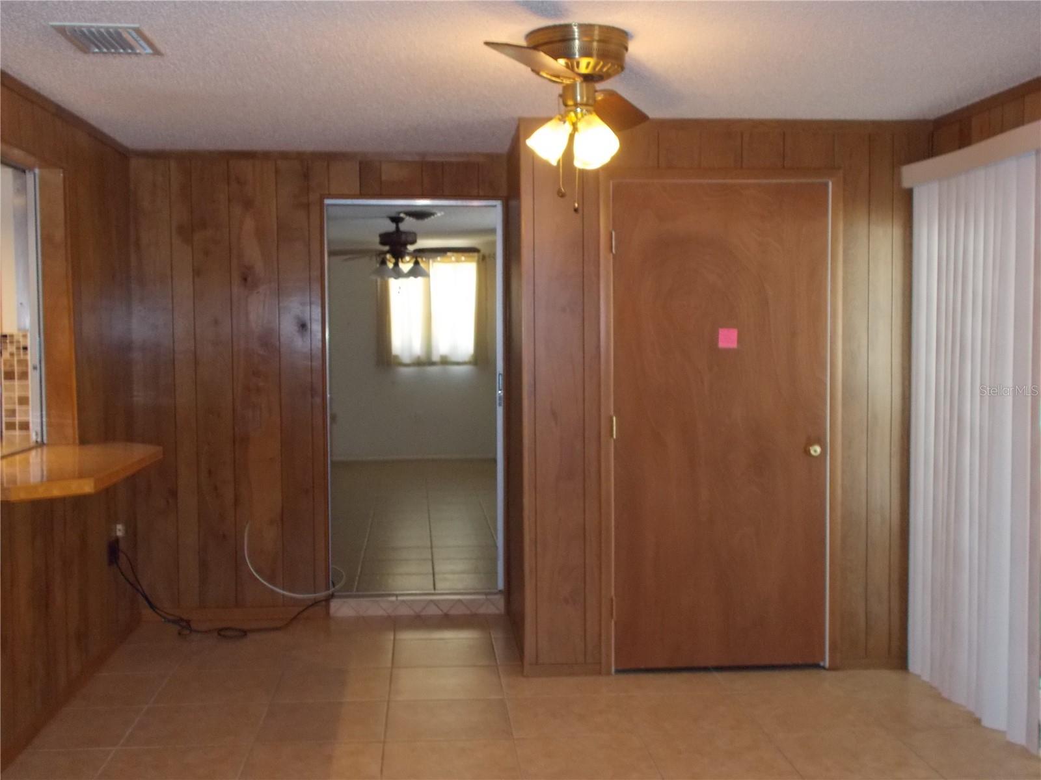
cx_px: 520
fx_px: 1173
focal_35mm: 39
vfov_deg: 36.8
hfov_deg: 47.9
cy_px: 390
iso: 320
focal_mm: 6.9
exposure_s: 1/30
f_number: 3.9
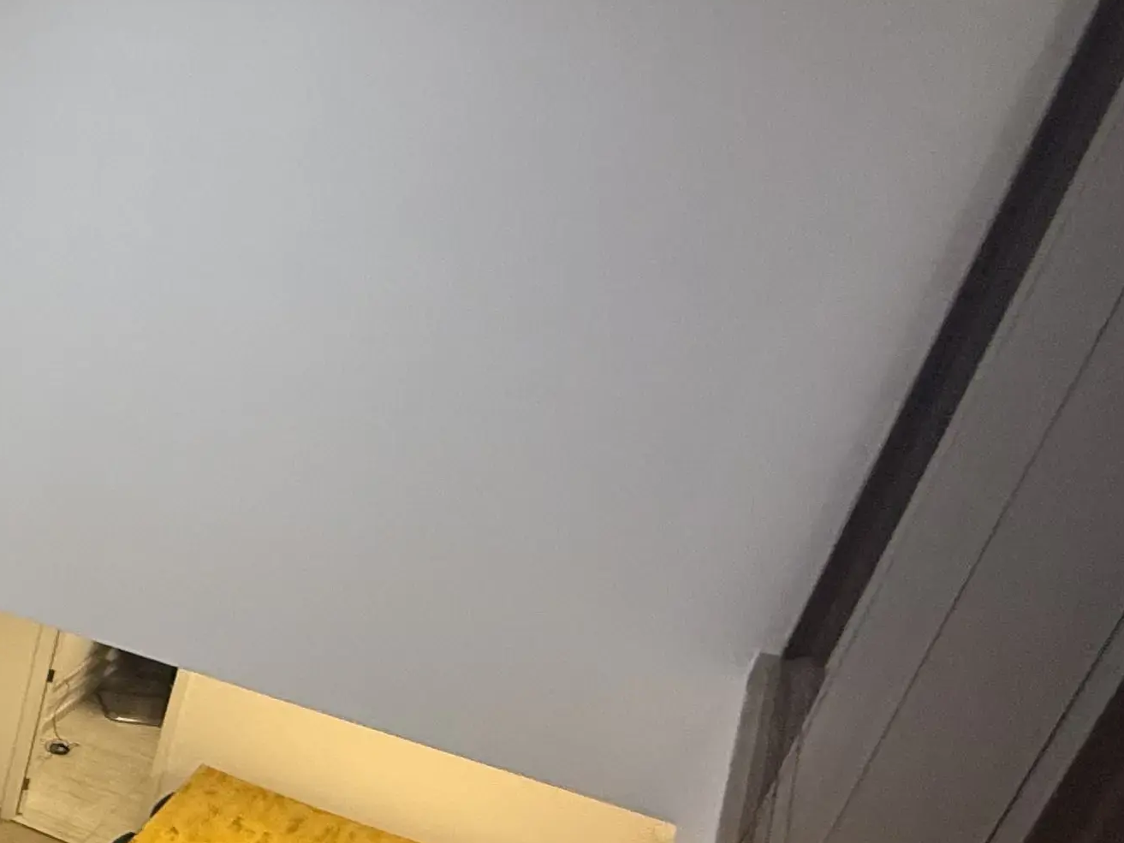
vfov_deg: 33.1
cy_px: 614
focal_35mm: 43
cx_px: -553
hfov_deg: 28.6
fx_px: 1396
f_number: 2.2
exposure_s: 1/120
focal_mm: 2.22
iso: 200
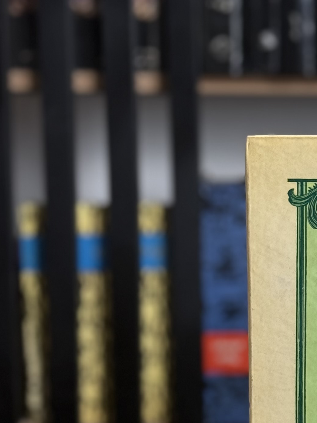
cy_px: 279
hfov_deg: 10.4
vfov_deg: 14.2
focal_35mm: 139
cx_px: 451
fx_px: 1697
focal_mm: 6.76
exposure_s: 1/100
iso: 80
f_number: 1.78
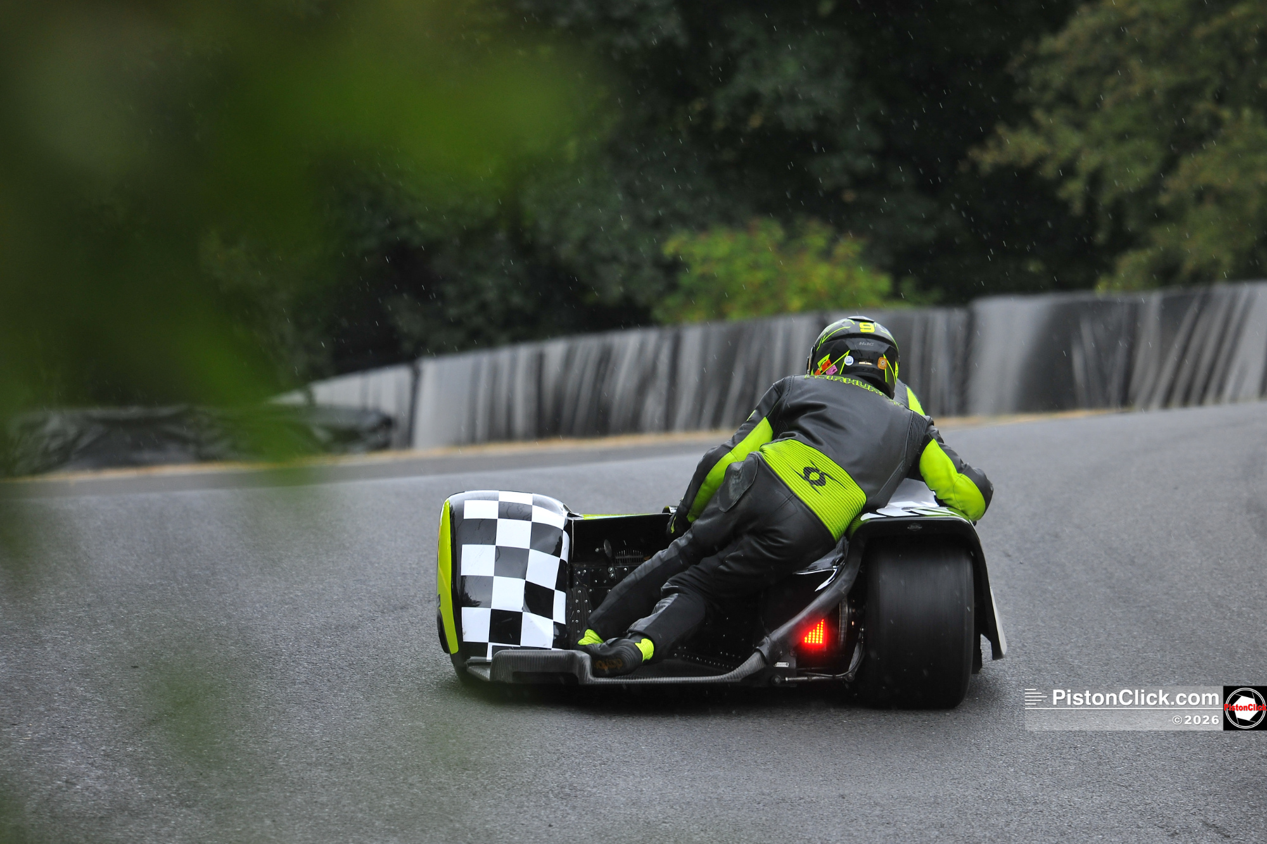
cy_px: 422
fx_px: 10557
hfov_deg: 6.9
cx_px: 634
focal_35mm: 300
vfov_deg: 4.6
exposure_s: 1/500
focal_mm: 300
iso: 450
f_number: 5.6
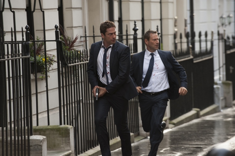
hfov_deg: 10.3
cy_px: 78
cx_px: 118
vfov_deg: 6.9
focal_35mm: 200
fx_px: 1305
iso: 800
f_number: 5.6
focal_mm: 200
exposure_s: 1/250
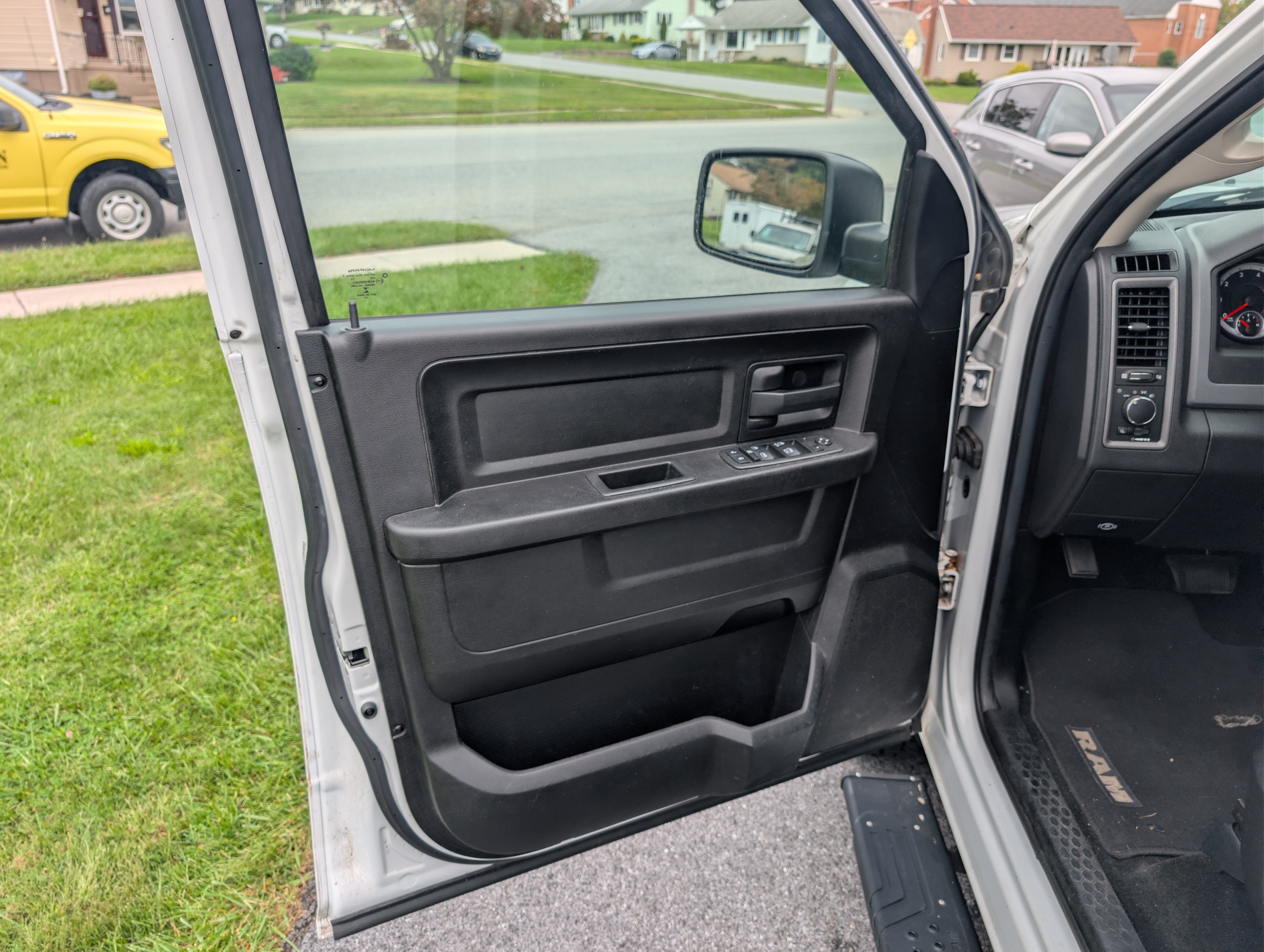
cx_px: 632
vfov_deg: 56.9
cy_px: 476
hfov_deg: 71.5
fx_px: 878
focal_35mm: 24
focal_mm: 6.9
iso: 23
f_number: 1.68
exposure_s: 1/586
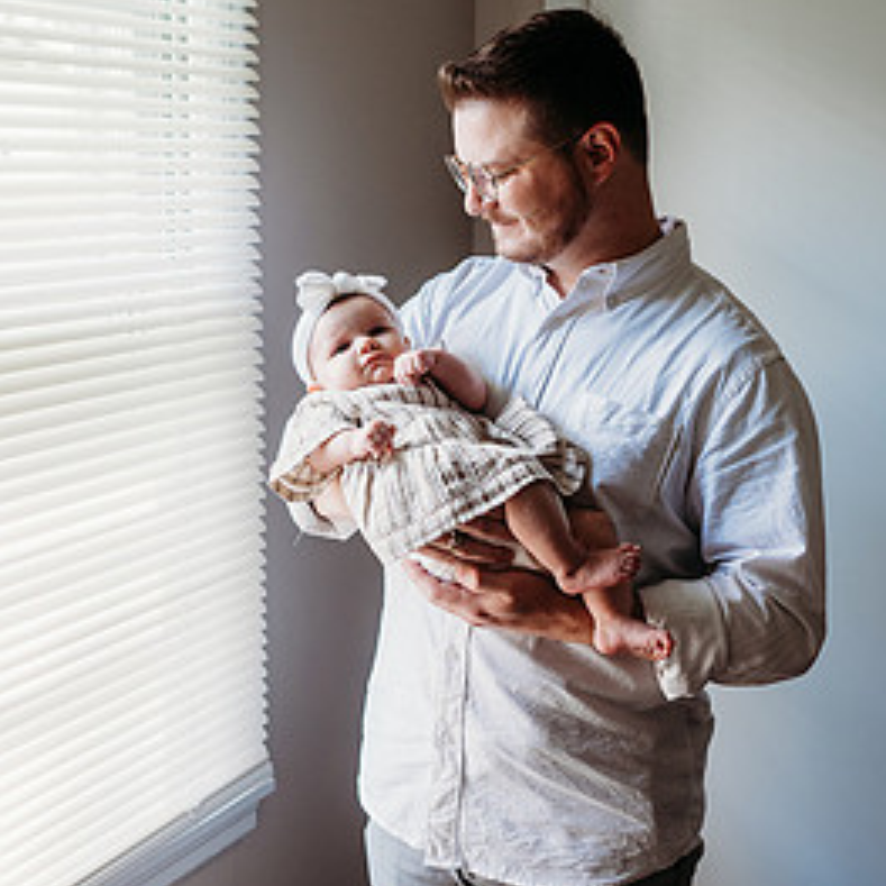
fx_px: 1303
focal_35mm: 45
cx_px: 435
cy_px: 376
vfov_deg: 37.5
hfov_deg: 37.6
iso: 320
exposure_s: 1/200
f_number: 2.5
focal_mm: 24
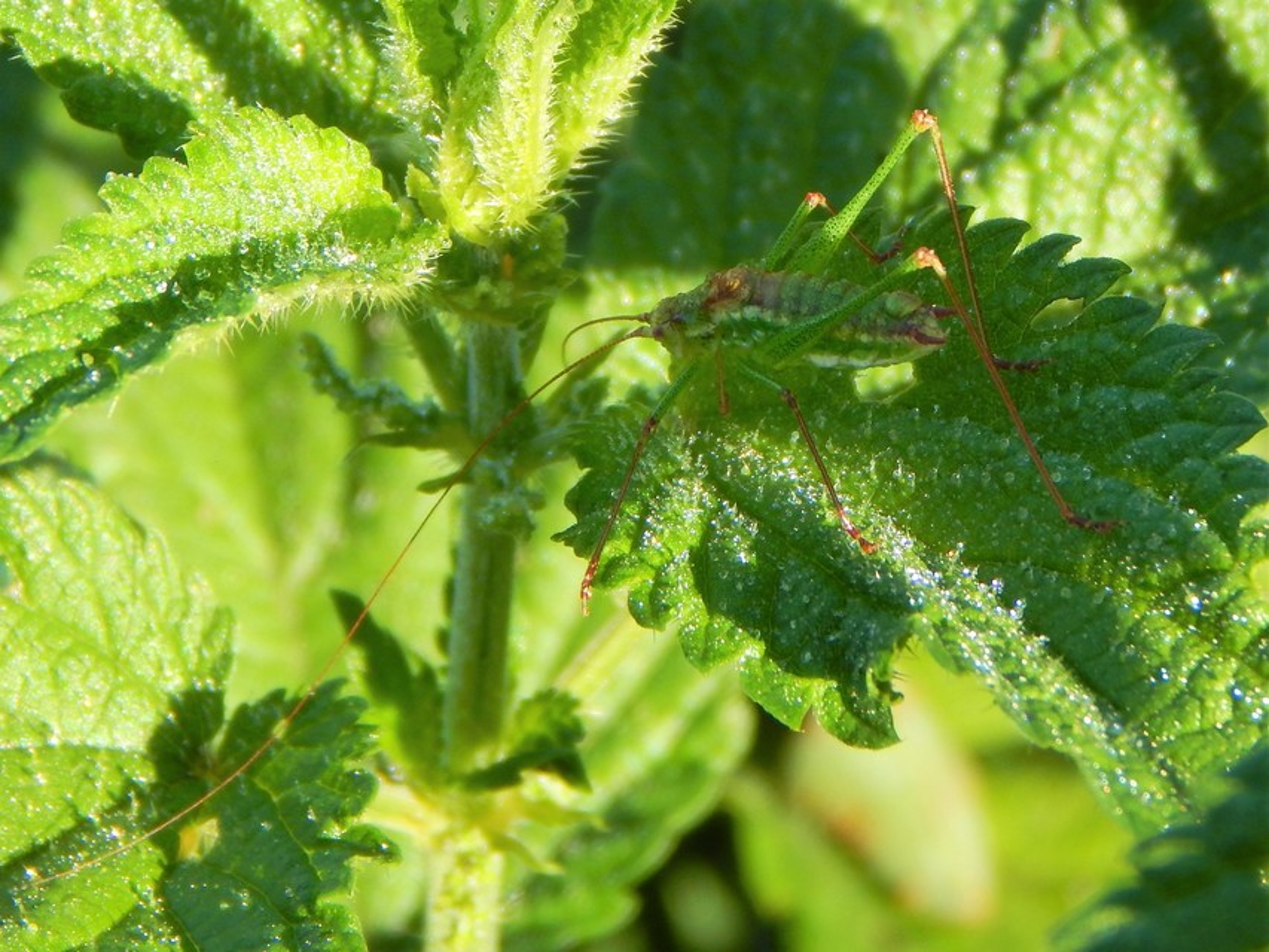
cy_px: 476
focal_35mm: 232
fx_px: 8506
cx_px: 634
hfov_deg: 8.5
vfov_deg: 6.4
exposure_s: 1/125
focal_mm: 41.7
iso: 125
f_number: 5.6
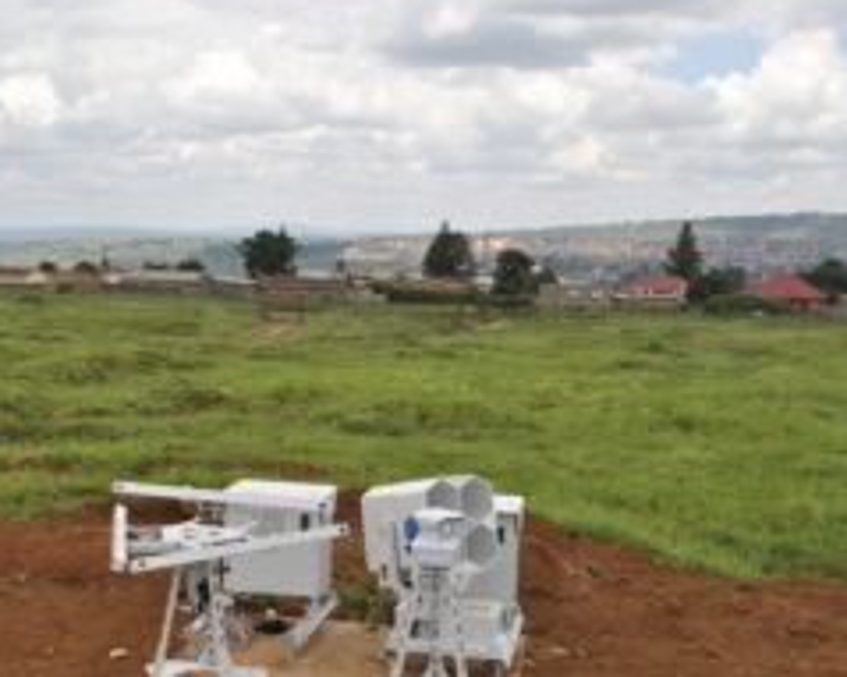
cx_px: 337
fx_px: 1303
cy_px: 429
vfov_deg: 29.0
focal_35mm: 52
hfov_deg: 35.9
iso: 100
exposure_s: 1/250
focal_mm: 22
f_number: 8
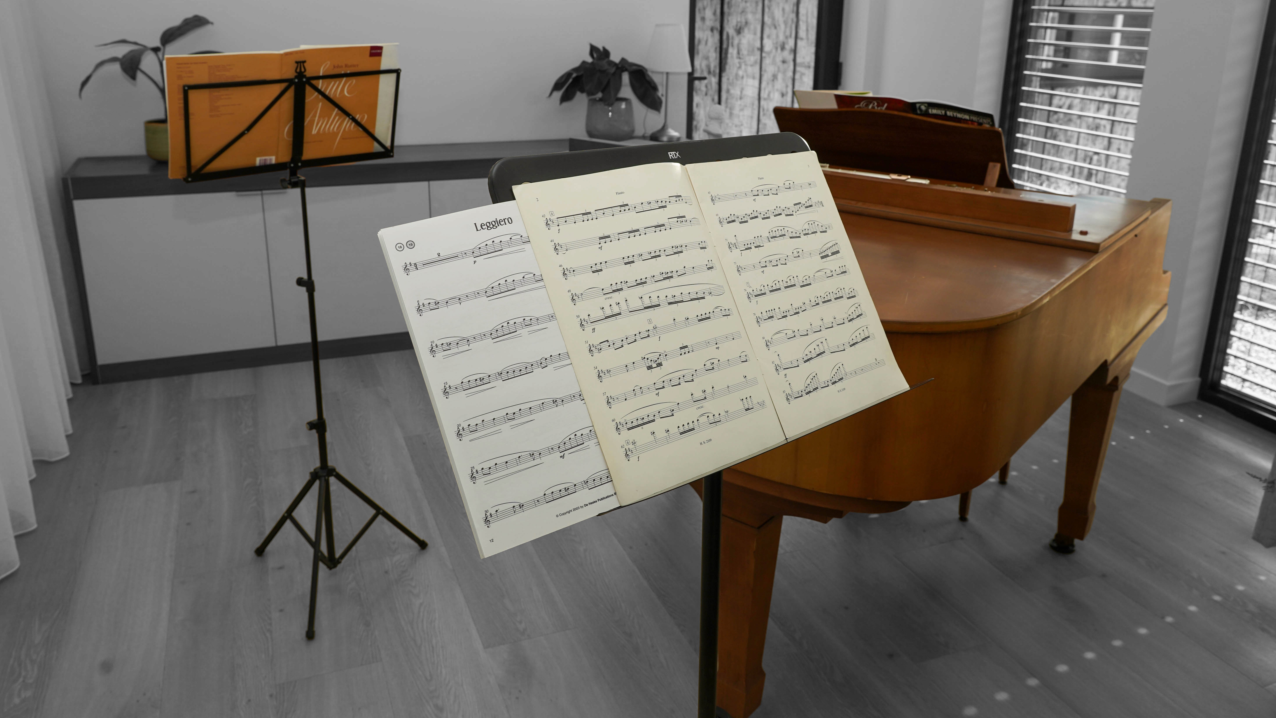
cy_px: 285
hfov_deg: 67.9
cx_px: 653
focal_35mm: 28
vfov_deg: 41.3
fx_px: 947
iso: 200
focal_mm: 26
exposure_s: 1/80
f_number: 8
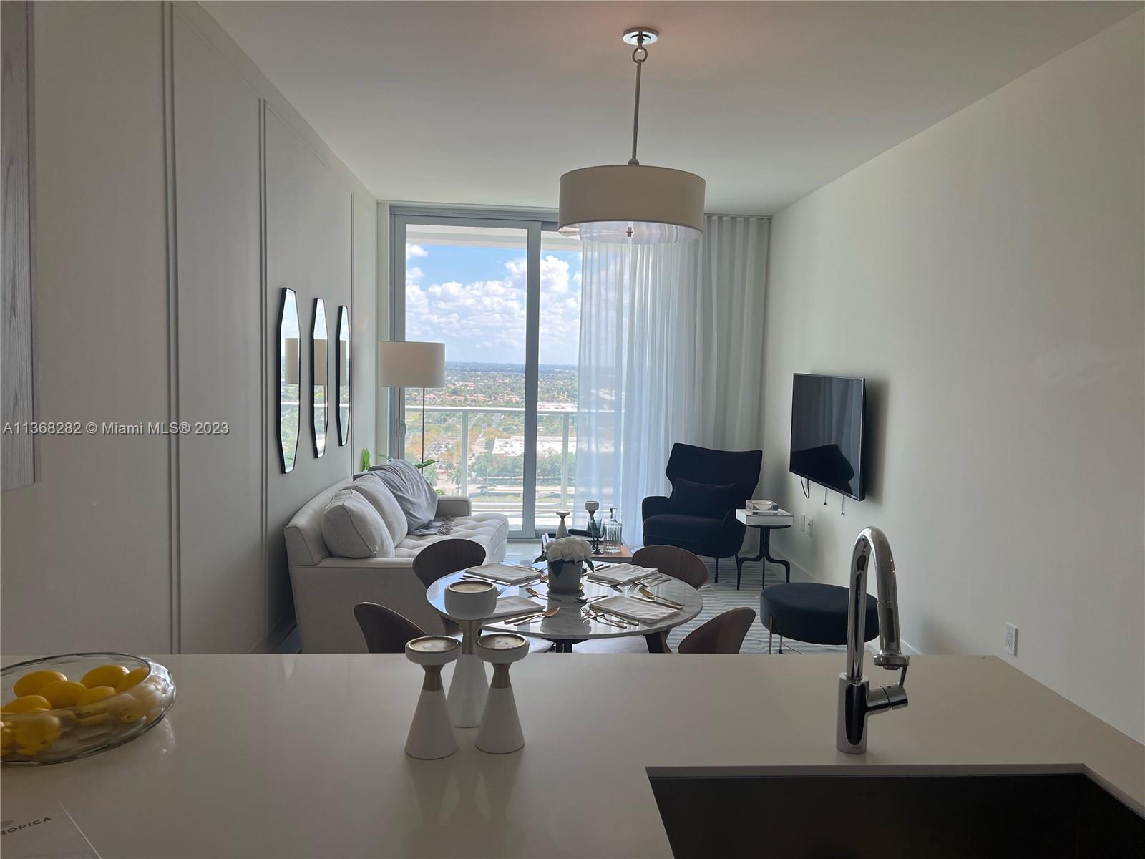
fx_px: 860
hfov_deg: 67.3
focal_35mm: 26
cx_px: 572
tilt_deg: -4.0
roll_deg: -1.6
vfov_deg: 53.1
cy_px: 430
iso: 50
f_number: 1.5
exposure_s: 1/484
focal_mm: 5.7
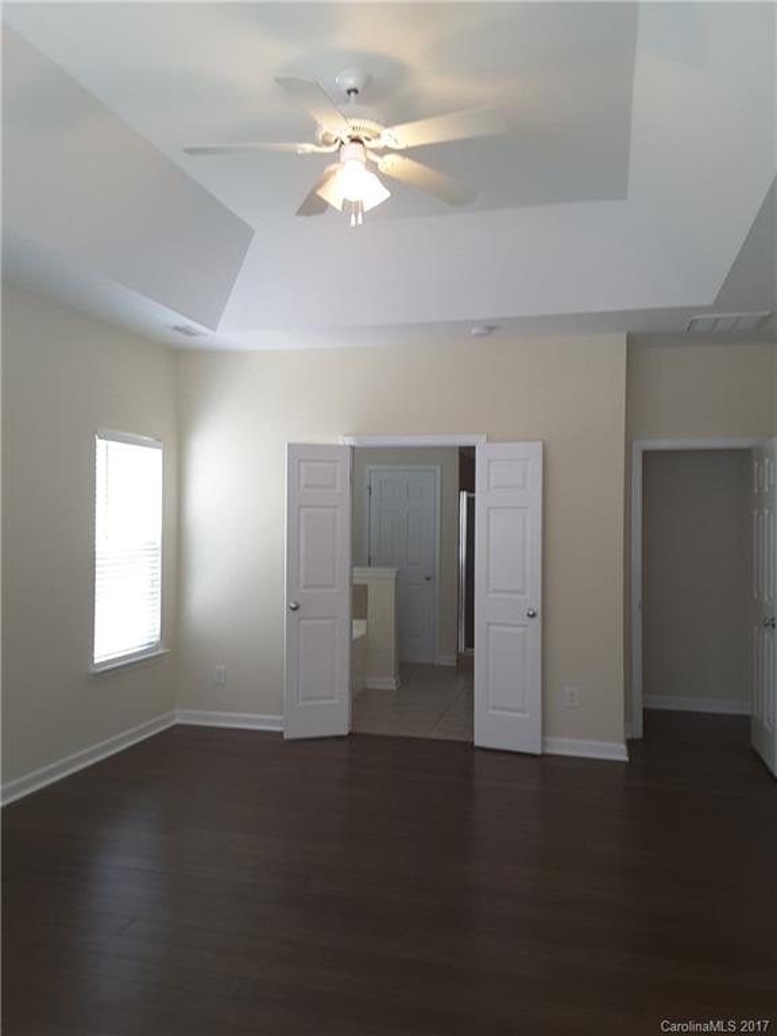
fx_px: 928
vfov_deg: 58.4
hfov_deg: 45.4
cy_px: 518
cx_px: 388
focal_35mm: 31
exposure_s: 1/30
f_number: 1.9
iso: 64
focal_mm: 2.9
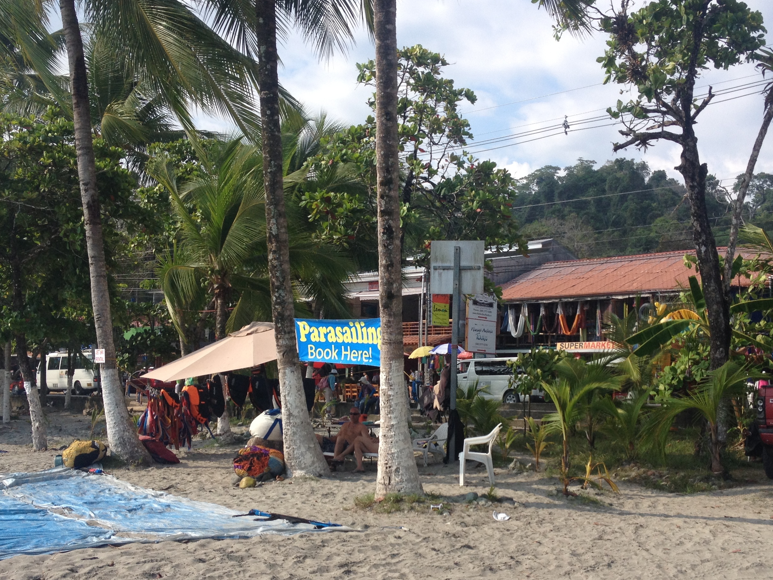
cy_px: 341
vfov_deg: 30.8
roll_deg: -1.4
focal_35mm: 47
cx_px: 421
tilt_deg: +0.1
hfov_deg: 40.4
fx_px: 1049
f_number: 2.4
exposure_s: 1/1416
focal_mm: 4.28
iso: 50
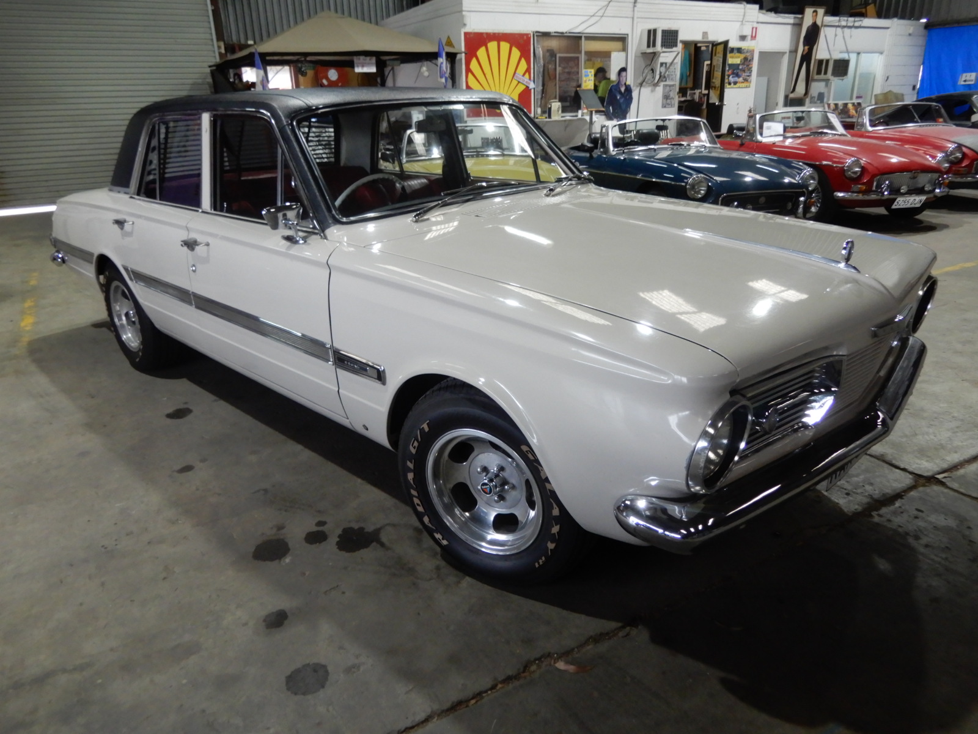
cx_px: 489
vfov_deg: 56.8
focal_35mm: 24
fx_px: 678
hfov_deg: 71.6
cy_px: 367
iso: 360
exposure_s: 1/30
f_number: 3.4
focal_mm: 4.3
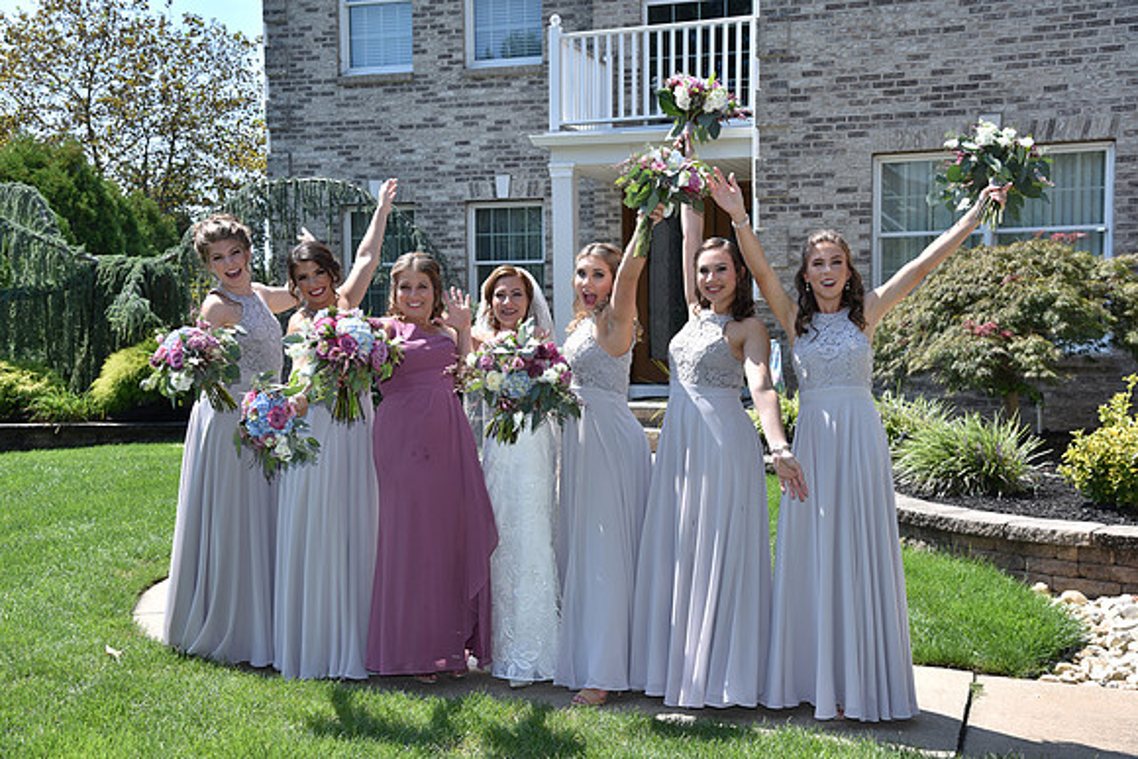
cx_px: 569
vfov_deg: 28.1
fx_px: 1518
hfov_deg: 41.1
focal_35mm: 48
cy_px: 380
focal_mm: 48
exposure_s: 1/160
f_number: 6.3
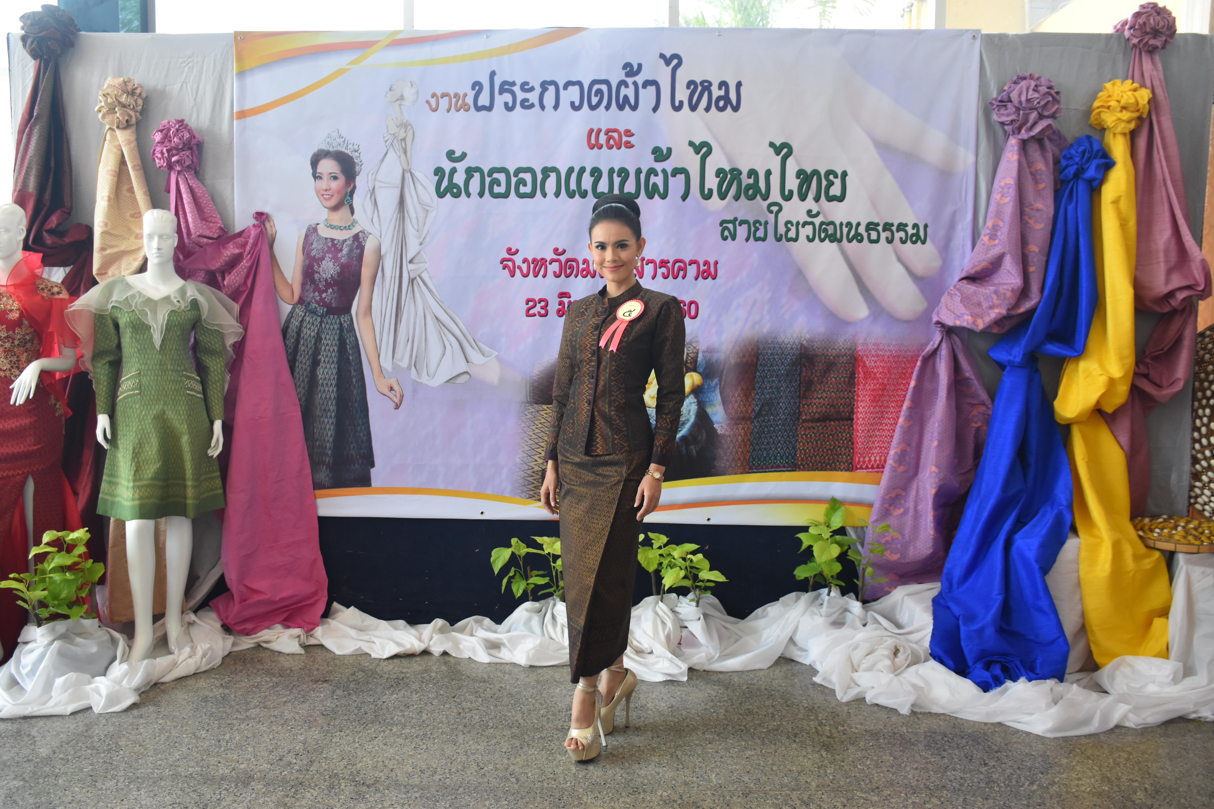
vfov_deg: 43.6
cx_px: 607
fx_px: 1012
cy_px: 404
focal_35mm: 30
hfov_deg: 61.9
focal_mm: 20
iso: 800
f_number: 3.5
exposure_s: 1/60
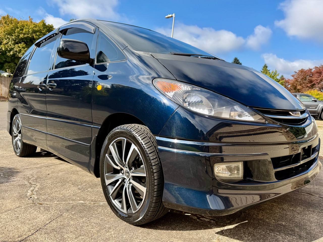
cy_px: 121
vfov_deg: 56.8
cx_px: 162
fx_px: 224
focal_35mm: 24
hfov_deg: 71.6
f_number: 1.78
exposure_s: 1/1901
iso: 80
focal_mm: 6.76
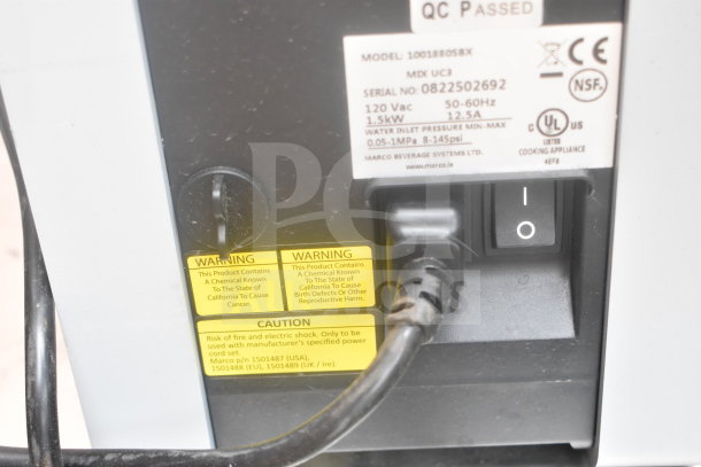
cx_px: 350
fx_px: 1169
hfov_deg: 33.4
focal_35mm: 60
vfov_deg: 22.6
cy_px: 234
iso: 1400
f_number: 5
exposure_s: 1/60
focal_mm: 40
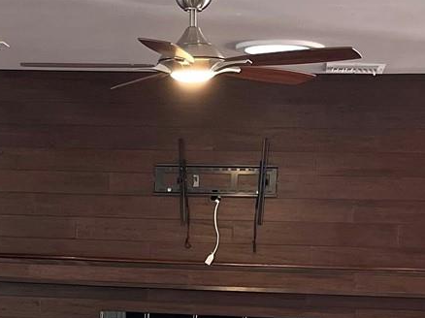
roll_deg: -1.6
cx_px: 95
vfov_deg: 15.0
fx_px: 1166
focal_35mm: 95
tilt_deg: -8.6
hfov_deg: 20.5
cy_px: 376
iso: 200
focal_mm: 5.1
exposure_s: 1/60
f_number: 1.6
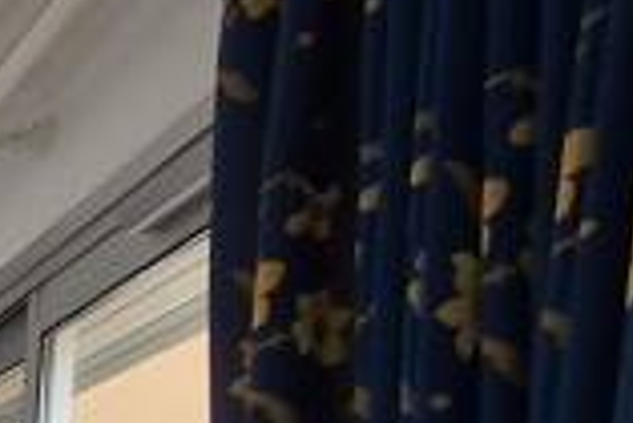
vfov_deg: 15.4
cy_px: 902
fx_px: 1162
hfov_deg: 15.0
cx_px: -903
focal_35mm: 66
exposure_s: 1/50
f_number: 2.2
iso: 64
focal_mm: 2.2
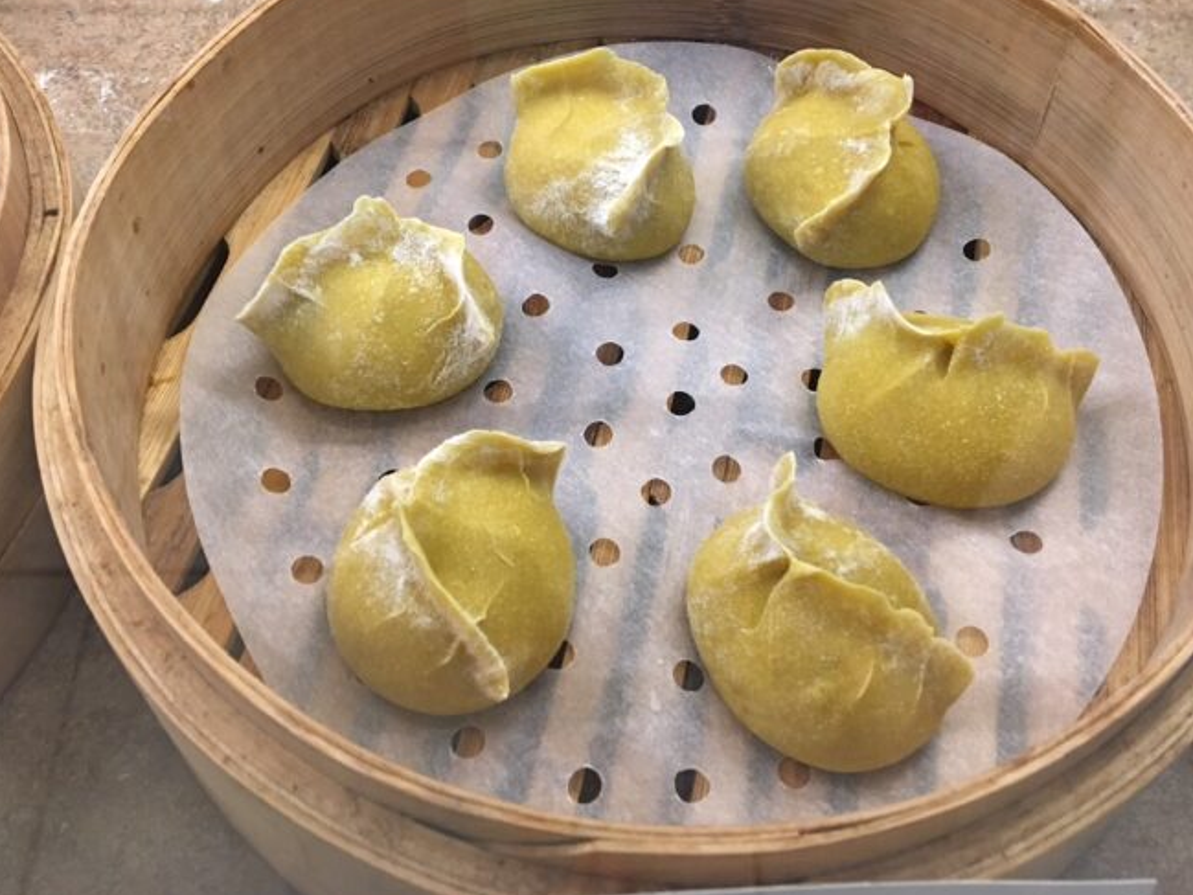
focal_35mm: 38
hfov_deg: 49.0
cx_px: 594
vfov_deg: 37.5
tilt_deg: -52.2
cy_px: 331
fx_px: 1310
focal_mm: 4.15
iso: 160
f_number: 2.2
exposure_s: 1/33
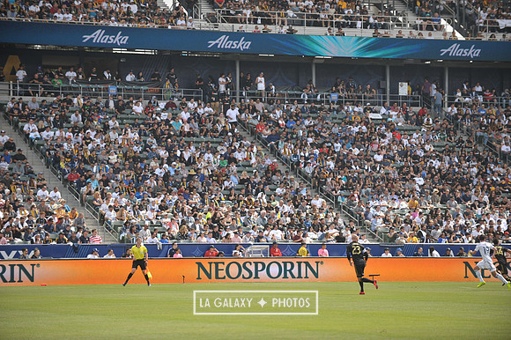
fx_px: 2199
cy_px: 170
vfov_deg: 8.8
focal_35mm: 155
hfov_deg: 13.3
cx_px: 256
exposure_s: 1/2500
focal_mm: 155
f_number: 3.5
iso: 320
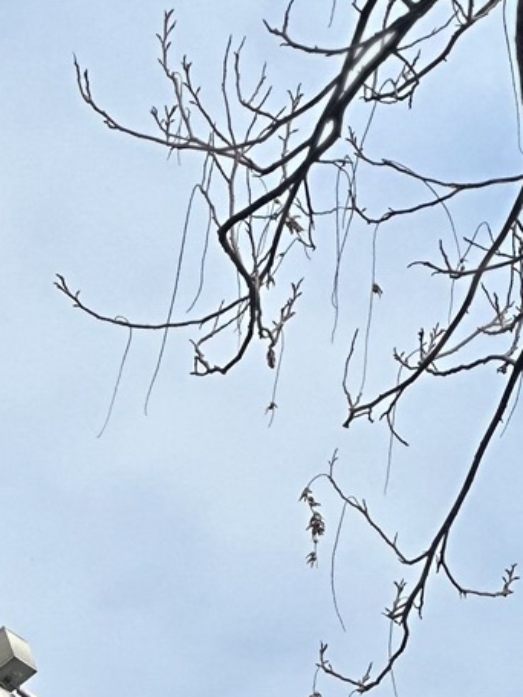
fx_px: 6809
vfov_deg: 5.7
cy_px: 1464
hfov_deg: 4.4
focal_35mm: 338
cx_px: -185
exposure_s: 1/579
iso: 32
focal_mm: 9
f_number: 2.8
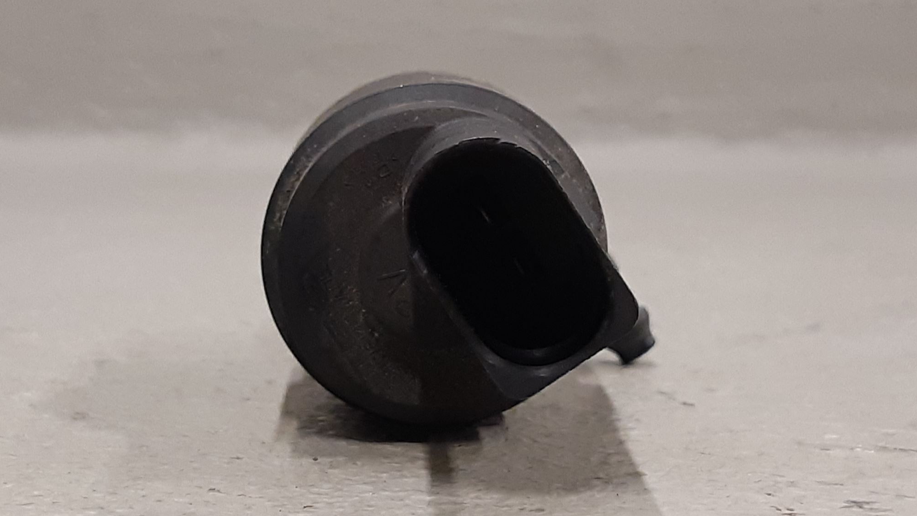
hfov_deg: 66.1
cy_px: 241
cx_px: 461
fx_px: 705
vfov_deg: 40.2
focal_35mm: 29
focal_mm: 3.93
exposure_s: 1/50
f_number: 1.7
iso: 160
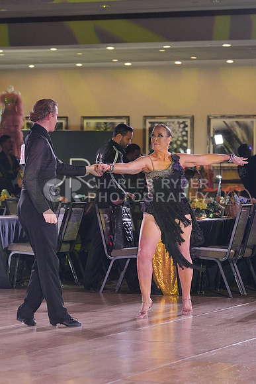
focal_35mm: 135
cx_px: 128
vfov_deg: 15.2
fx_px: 1439
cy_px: 192
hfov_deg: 10.2
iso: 2000
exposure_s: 1/400
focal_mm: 90
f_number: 4
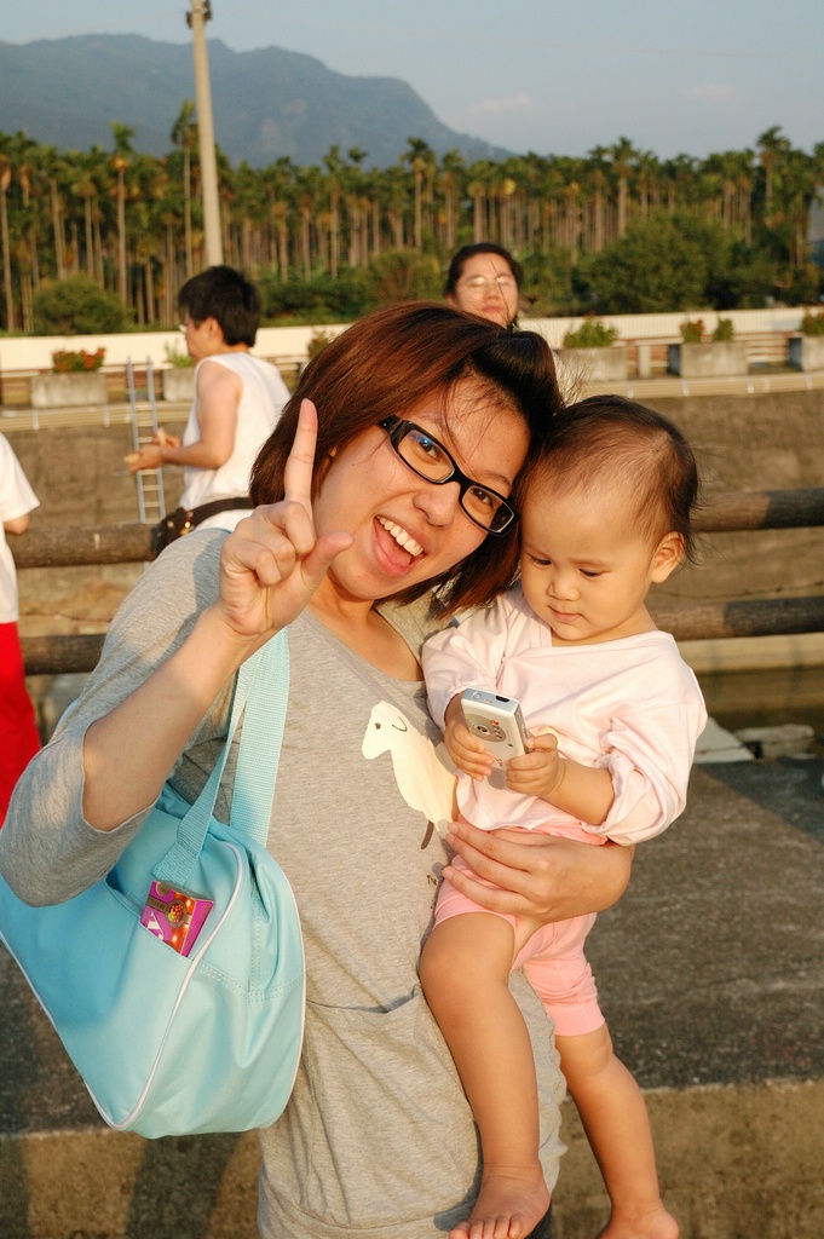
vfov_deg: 37.9
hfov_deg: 25.7
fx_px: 1805
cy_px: 620
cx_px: 412
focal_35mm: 52
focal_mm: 35
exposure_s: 1/1000
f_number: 6.3
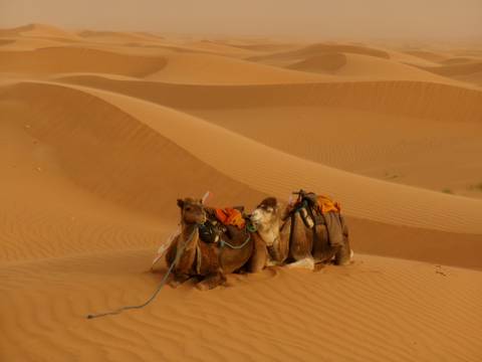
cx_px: 241
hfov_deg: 13.9
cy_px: 181
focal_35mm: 142
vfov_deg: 10.4
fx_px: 1977
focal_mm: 25.5
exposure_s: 1/280
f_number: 6.3
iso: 100
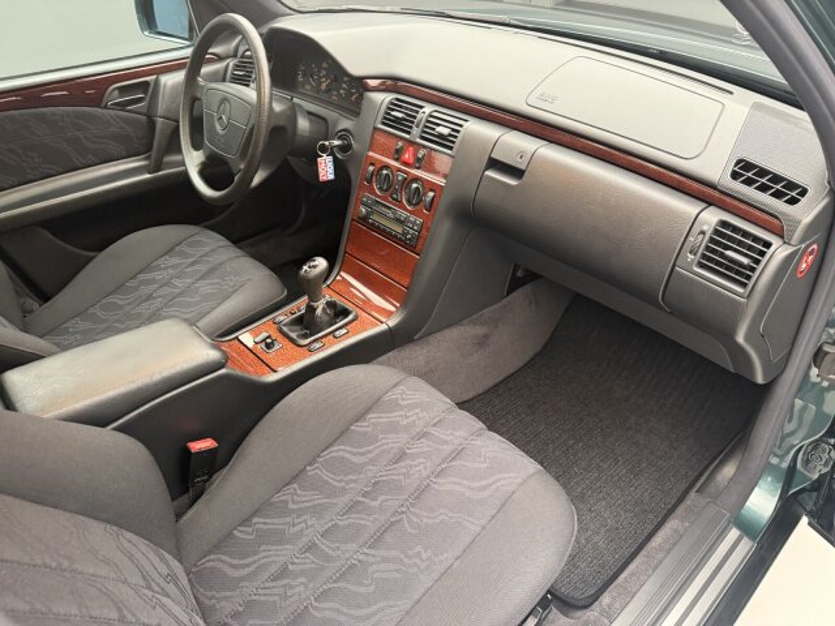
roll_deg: +1.4
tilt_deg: -36.0
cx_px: 418
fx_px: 579
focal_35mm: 24
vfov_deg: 56.8
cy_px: 313
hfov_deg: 71.6
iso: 640
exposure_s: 1/33
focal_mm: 6.76
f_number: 1.78
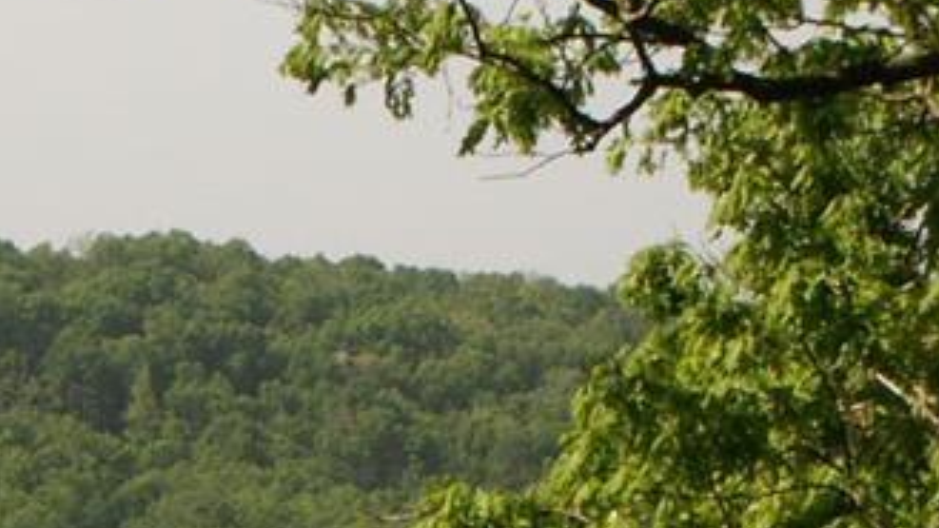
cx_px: -374
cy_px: 913
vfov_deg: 3.0
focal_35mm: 404
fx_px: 10058
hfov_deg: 5.3
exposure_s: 1/500
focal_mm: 29.48
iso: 100
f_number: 6.7
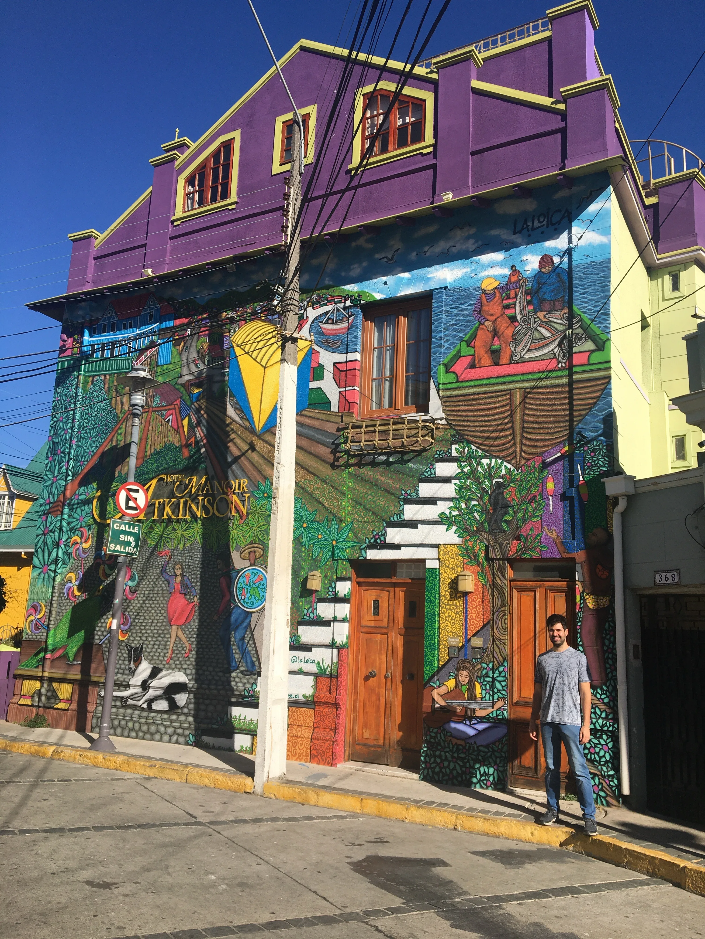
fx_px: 787
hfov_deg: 48.2
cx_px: 352
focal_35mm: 29
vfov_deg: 61.7
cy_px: 470
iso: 25
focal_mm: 4.15
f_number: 2.2
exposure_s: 1/2024
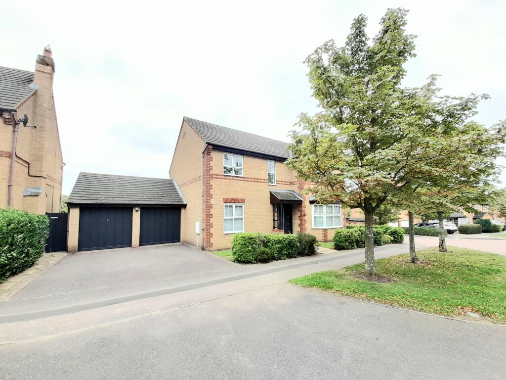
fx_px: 190
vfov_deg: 89.9
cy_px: 190
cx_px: 253
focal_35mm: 13
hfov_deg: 106.2
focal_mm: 1.42
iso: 50
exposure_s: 1/100
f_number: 2.2
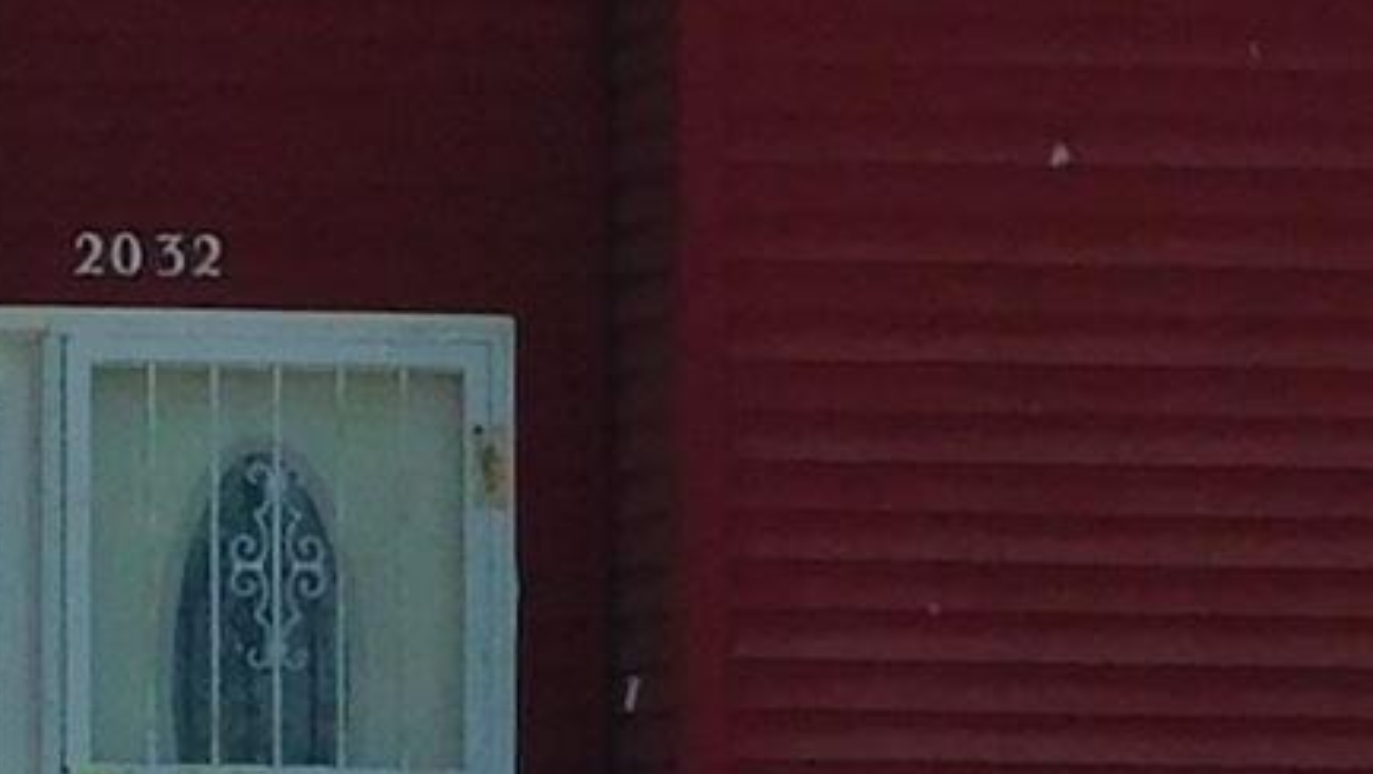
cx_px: -1646
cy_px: 146
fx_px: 10125
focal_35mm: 278
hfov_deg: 7.4
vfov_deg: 4.4
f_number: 7
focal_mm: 6.3
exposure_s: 1/500
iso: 125
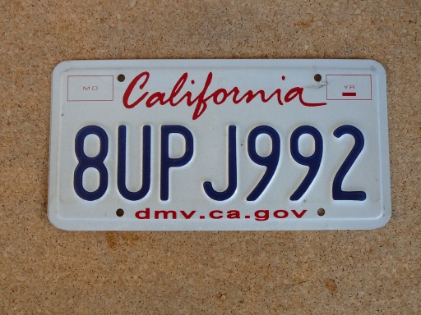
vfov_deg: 33.6
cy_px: 158
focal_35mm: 43
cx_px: 210
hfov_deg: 43.9
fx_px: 523
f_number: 3.2
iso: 80
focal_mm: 6.4
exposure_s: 1/80
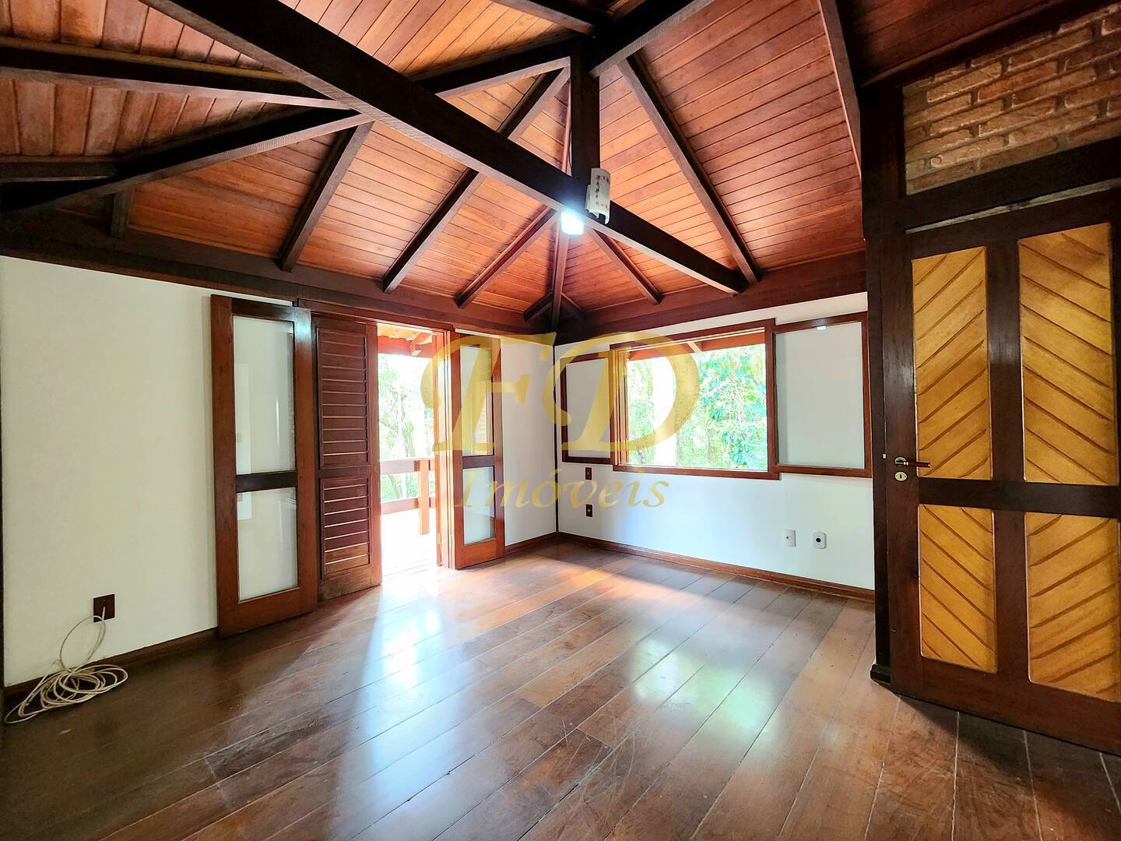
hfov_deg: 106.2
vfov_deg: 89.9
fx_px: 421
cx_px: 560
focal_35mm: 13
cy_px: 420
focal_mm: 2.2
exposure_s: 1/24
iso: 800
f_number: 2.2
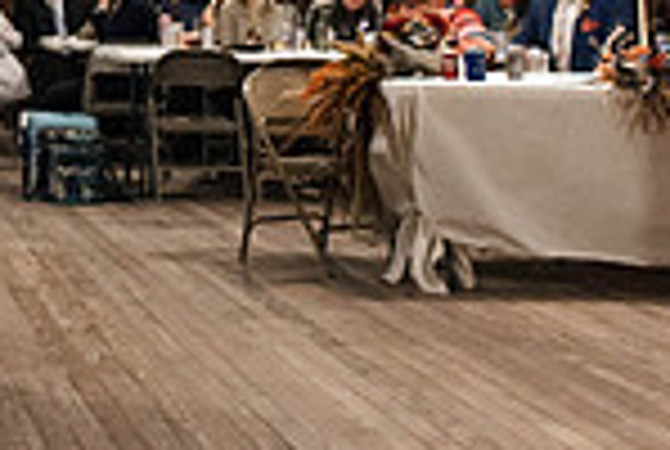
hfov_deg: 19.2
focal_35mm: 97
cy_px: -254
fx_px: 1809
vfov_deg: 13.3
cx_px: -229
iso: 3200
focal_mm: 25
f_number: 2.8
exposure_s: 1/125
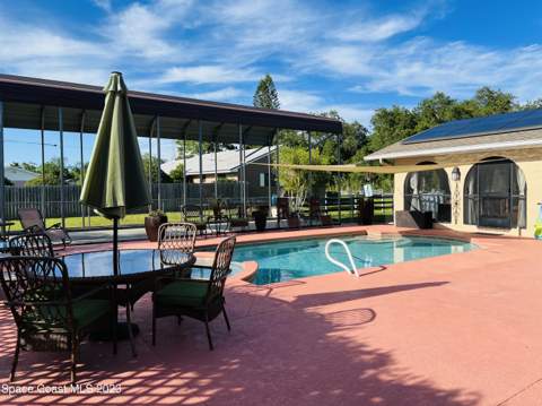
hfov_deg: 67.4
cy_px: 203
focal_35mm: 26
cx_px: 271
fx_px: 407
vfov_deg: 53.0
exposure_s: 1/3571
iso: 50
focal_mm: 5.7
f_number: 1.5
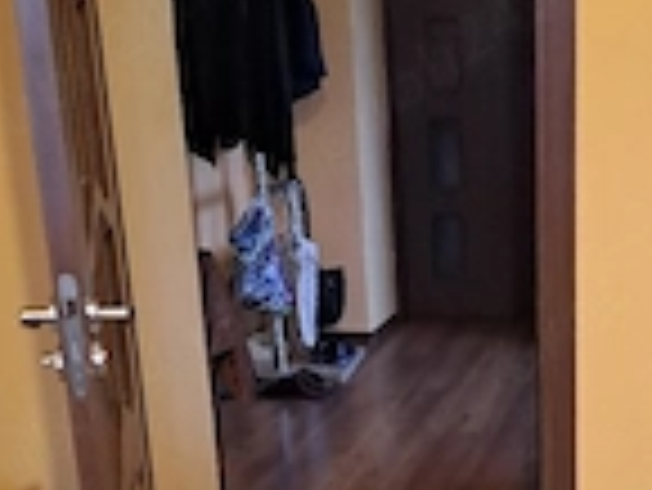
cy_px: 459
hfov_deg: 27.4
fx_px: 1301
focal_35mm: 69
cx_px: 544
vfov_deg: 20.8
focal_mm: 4.65
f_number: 1.8
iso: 320
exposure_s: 1/33
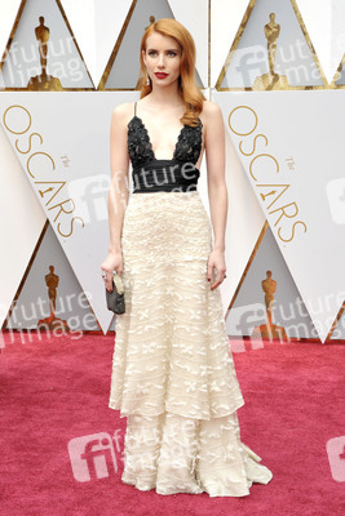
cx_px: 172
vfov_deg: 24.8
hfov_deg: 16.7
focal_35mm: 82
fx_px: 1178
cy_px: 258
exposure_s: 1/250
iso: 1000
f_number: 8
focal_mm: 82
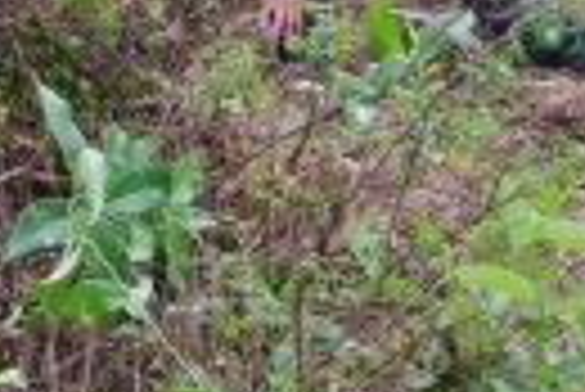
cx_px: -382
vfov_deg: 11.6
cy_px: -194
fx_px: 1855
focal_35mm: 114
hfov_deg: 15.9
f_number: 7.1
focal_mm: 18
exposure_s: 1/250
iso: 1600
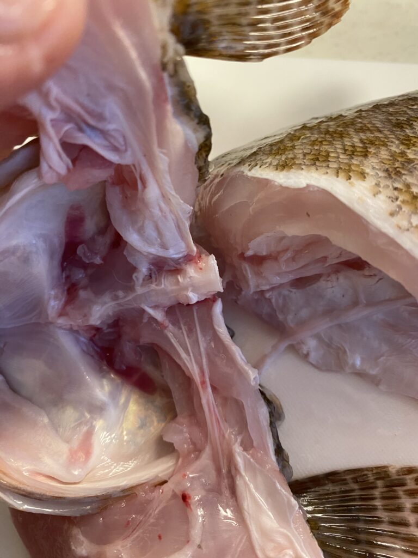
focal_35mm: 25
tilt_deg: -63.1
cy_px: 279
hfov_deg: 54.9
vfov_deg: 69.4
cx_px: 209
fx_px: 403
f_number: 1.8
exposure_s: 1/60
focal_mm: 4.25
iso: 250
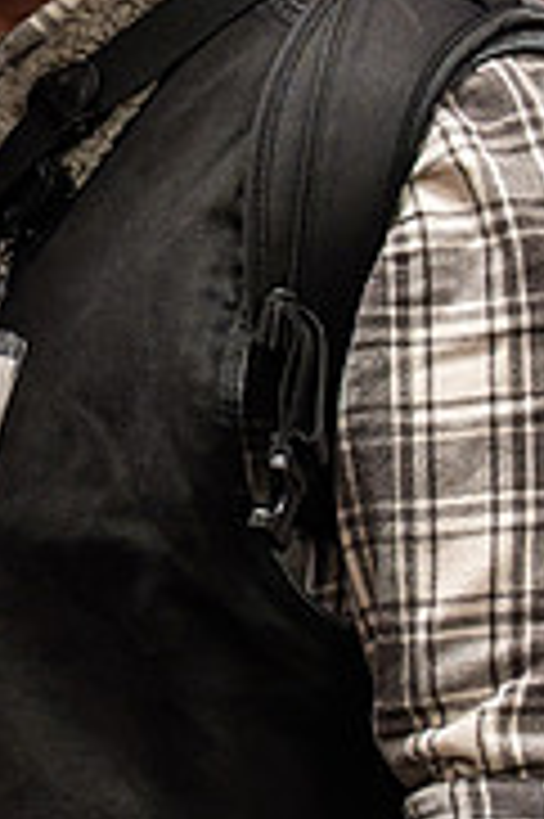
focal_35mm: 281
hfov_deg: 4.8
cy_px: 254
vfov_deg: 7.3
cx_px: -253
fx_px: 6381
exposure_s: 1/800
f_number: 2.8
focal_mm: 70
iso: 1000
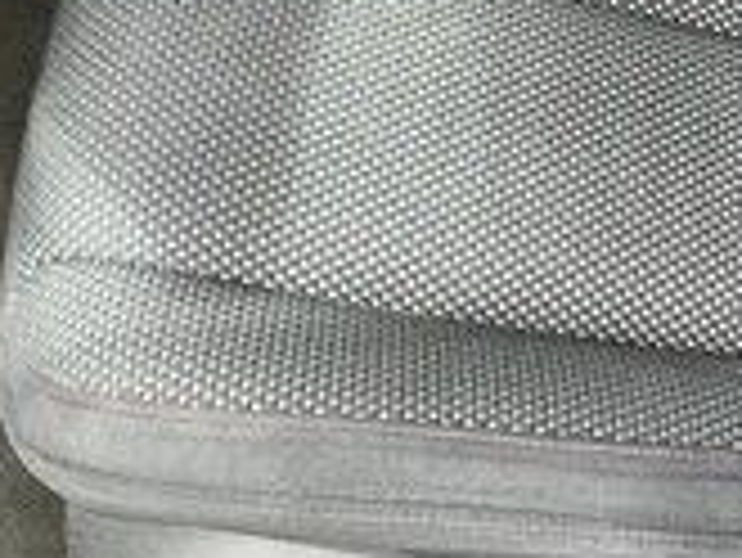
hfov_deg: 28.0
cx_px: 594
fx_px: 1459
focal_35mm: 68
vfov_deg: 21.1
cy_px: 36
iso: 32
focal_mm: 3
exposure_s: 1/122
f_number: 1.8
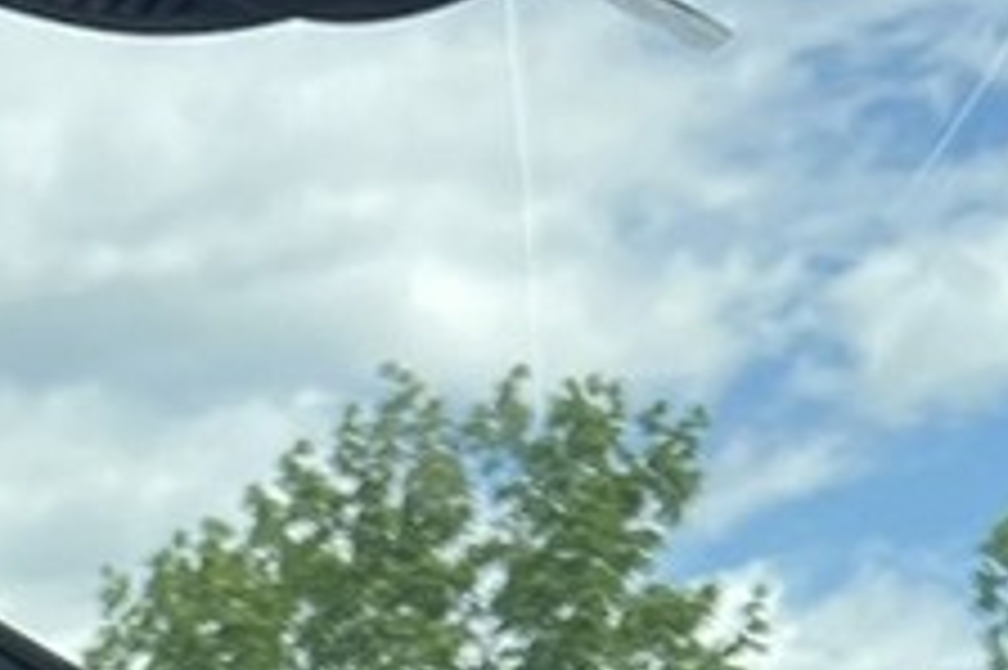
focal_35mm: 193
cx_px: -549
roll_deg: -1.0
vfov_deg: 6.6
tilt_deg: -4.3
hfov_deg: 10.3
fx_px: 5400
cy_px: 1880
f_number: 1.5
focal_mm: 5.7
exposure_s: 1/924
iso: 50
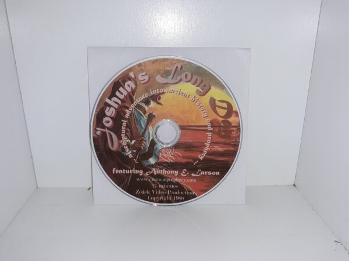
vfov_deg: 49.7
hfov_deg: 63.4
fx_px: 282
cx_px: 174
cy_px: 130
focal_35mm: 28
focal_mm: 3.7
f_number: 1.7
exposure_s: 1/273
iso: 40
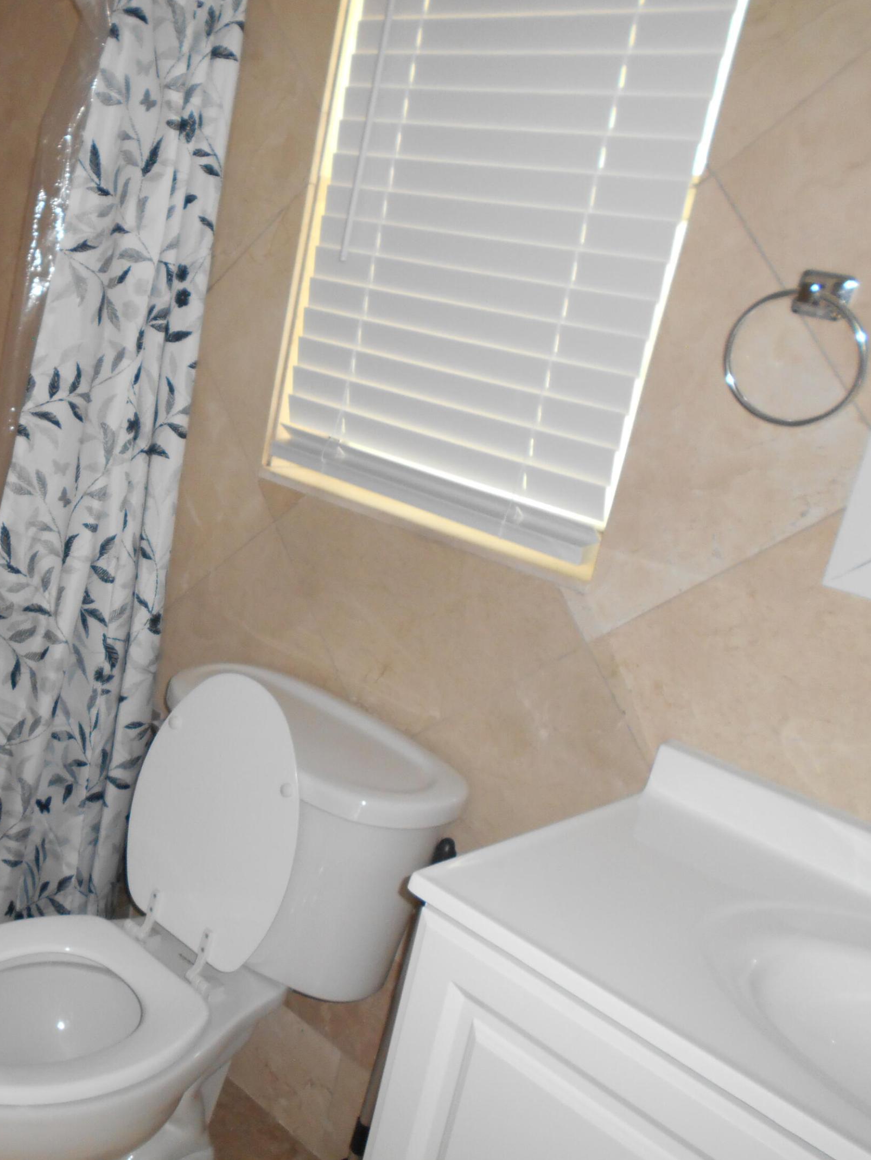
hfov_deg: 38.7
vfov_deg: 52.6
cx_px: 142
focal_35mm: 35
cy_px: 581
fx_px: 1174
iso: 200
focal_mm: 4.6
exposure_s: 1/25
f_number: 3.2
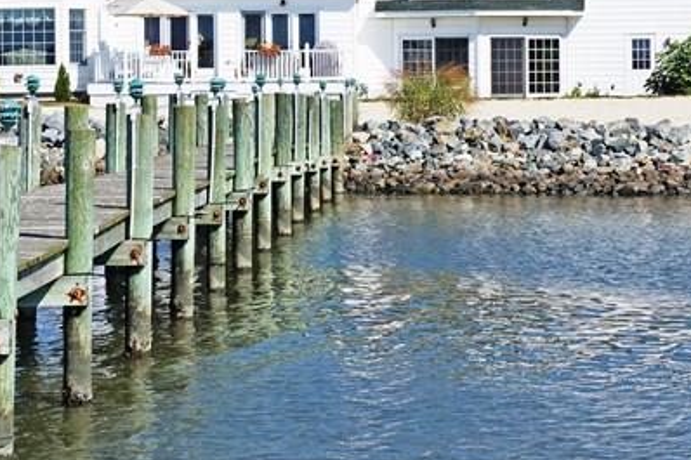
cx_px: 241
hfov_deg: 14.3
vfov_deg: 9.5
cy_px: 76
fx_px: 2751
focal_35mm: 143
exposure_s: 1/640
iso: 100
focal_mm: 35
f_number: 6.3
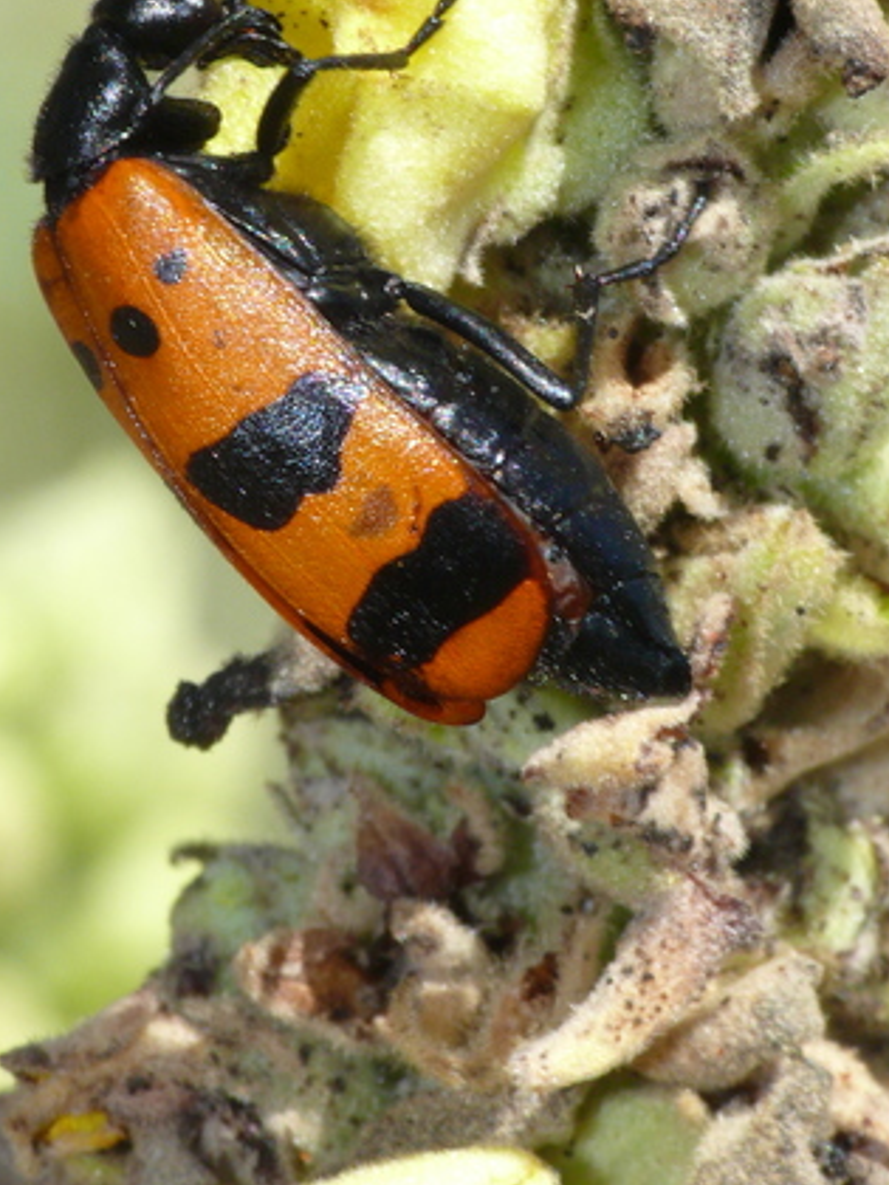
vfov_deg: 7.2
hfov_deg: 5.4
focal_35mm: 274
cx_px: 294
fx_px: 9382
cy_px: 350
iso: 200
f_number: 11
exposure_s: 1/125
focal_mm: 38.1
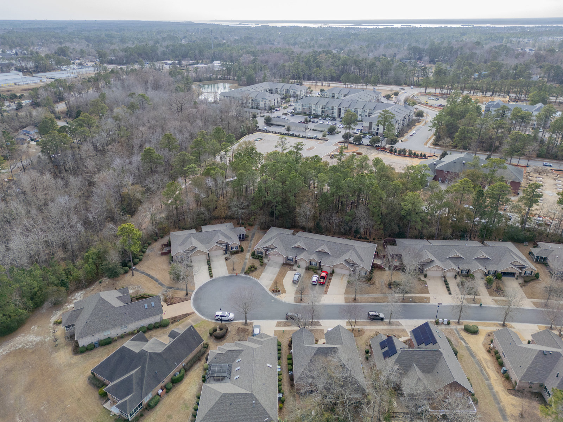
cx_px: 282
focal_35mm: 24
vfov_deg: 56.8
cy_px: 211
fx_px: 390
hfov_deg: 71.6
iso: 200
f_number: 1.7
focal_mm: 6.72
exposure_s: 1/1500
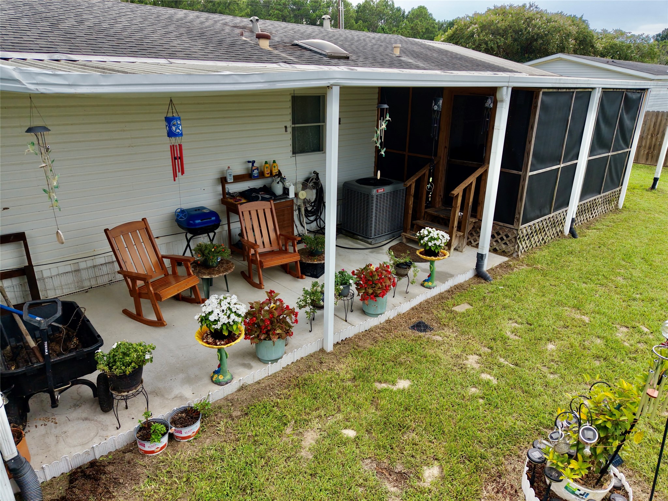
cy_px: 250
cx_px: 334
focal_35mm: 24
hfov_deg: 71.6
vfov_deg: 56.8
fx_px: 463
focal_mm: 8.67
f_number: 1.8
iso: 100
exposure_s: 1/90
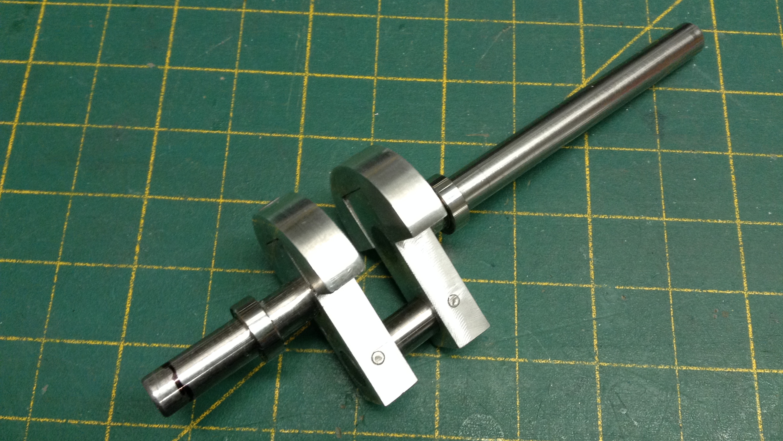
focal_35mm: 36
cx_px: 392
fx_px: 747
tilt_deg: -71.6
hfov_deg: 55.3
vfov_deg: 32.8
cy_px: 243
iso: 80
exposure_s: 1/24
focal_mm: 3.3
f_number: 2.4
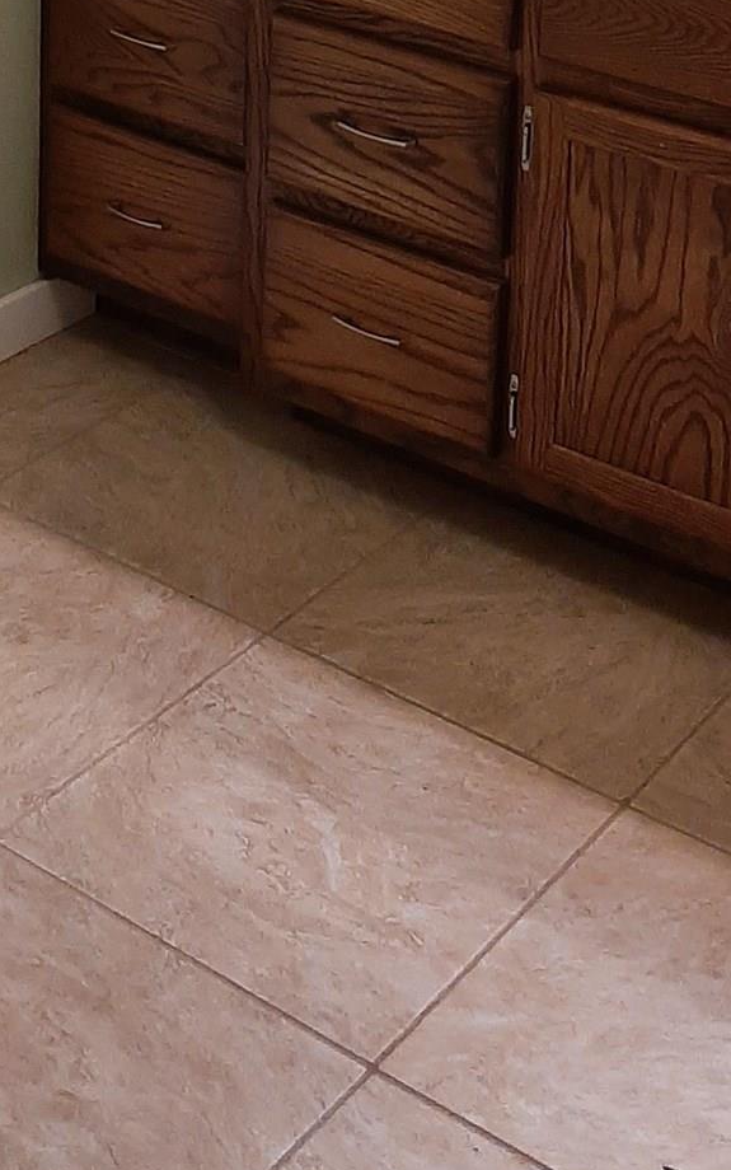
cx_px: 202
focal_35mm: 69
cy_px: -261
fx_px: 2199
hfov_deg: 18.8
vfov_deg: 26.3
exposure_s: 1/60
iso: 200
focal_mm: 3.93
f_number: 1.7
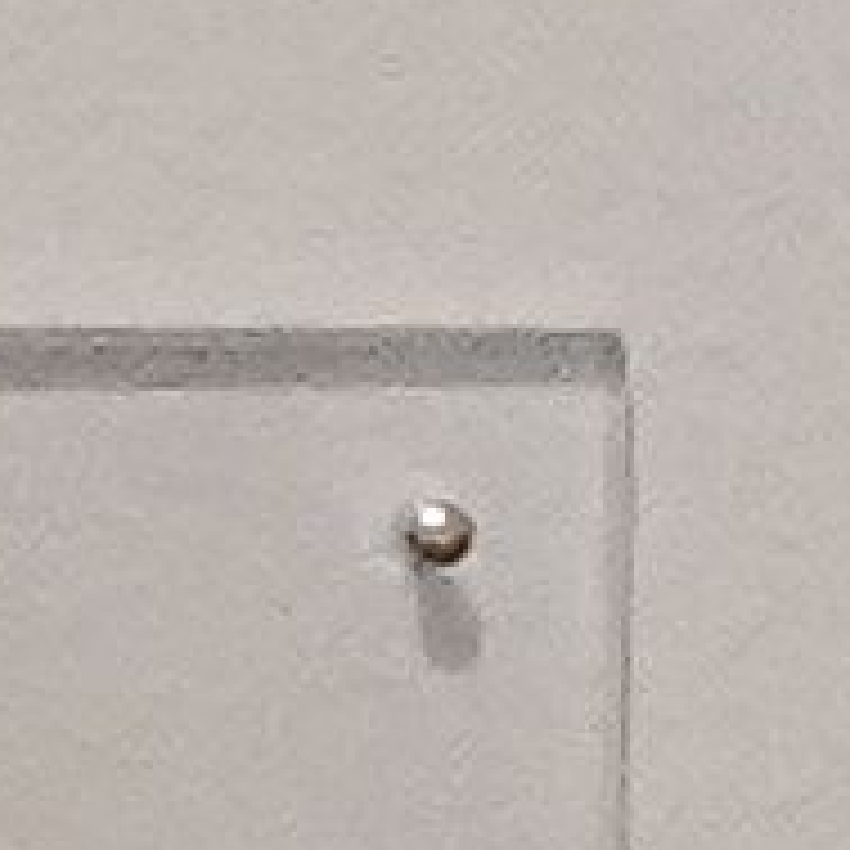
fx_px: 5167
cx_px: -1653
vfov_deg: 8.5
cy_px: 2091
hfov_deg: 8.1
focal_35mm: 186
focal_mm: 24
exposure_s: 1/80
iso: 3200
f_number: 8
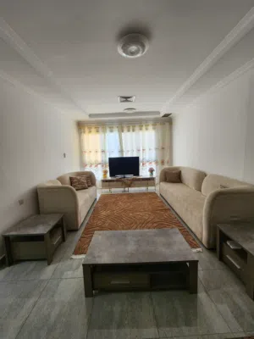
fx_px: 127
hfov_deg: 89.9
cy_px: 170
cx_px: 127
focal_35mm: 13
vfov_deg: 106.2
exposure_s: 1/50
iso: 200
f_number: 2.2
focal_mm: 2.2
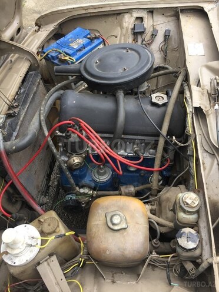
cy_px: 146
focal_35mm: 29
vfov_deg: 61.7
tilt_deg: -50.5
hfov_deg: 48.2
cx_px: 110
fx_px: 245
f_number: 2.2
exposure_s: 1/210
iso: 32
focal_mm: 4.15
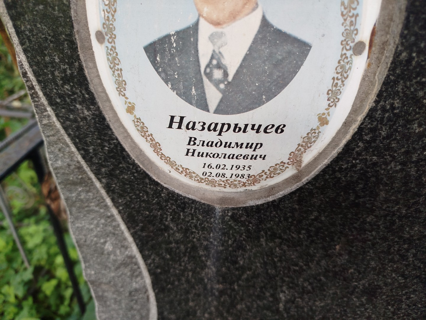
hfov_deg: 71.6
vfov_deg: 56.8
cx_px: 213
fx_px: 295
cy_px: 160
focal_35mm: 24
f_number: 1.7
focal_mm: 5.31
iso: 100
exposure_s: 1/100
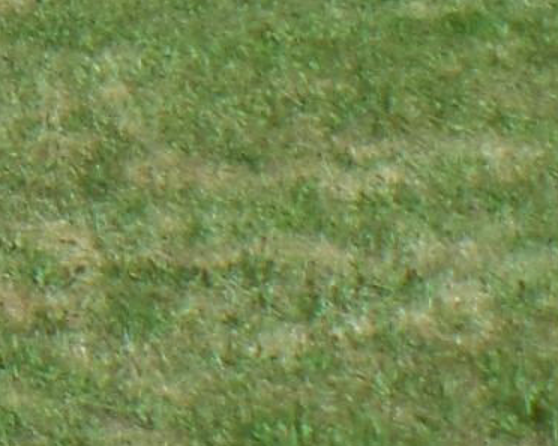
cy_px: -572
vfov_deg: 4.6
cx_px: -1569
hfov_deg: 5.2
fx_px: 5462
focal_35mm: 331
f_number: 3.6
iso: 100
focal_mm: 7.5
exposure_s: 1/1000
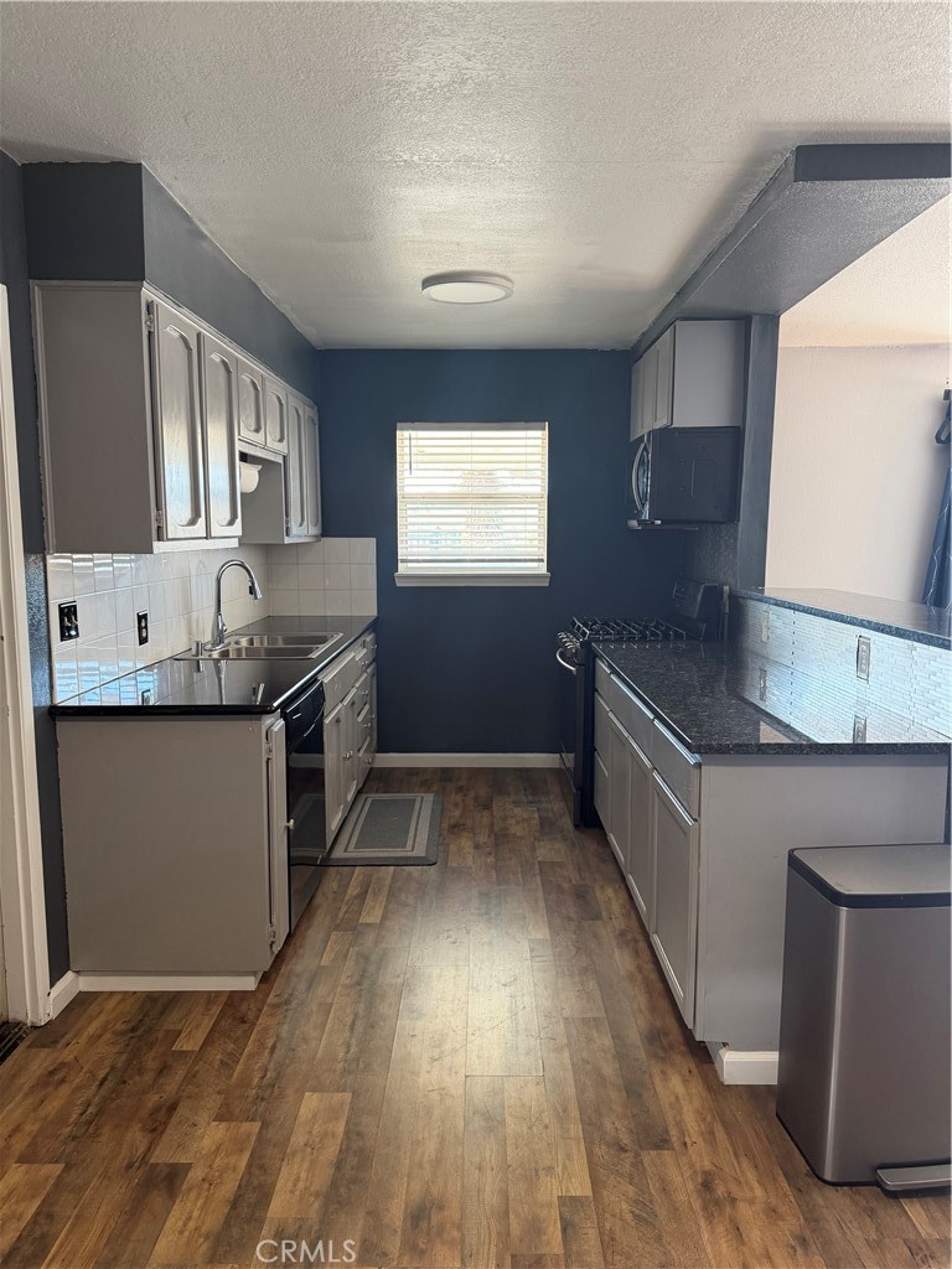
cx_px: 476
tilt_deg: -7.4
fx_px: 880
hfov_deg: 56.8
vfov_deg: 71.6
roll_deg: +0.0
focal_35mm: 24
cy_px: 634
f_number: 1.78
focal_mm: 6.76
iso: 200
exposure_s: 1/73
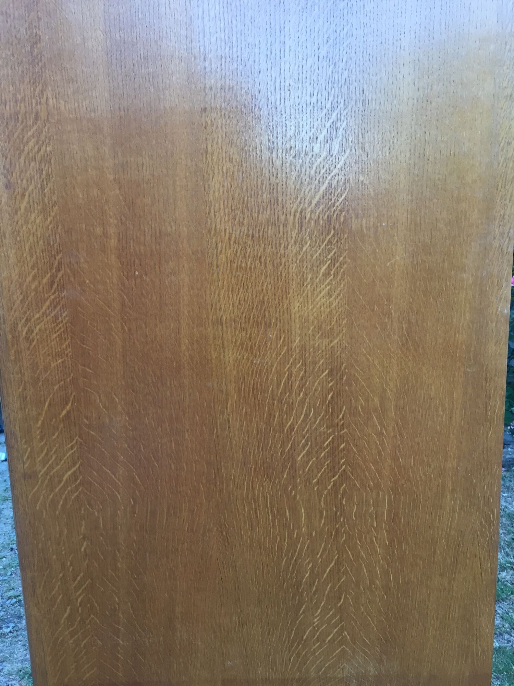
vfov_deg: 61.7
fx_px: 574
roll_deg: +2.0
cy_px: 343
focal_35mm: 29
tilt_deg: -10.3
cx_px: 257
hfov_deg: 48.2
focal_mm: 4.15
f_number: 2.2
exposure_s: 1/33
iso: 40
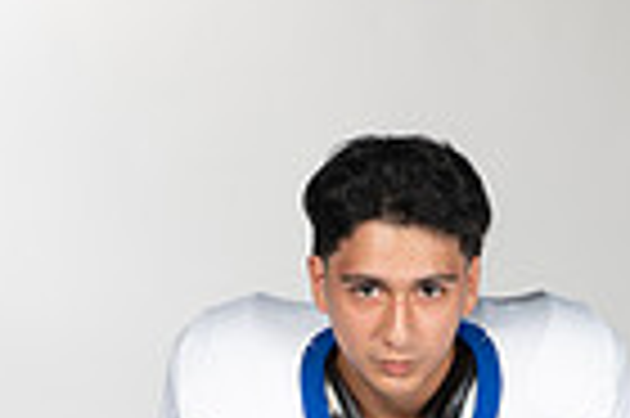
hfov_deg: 10.3
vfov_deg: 6.6
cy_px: 944
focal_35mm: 200
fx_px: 3496
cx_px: 320
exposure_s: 1/400
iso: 250
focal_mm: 62
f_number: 7.1
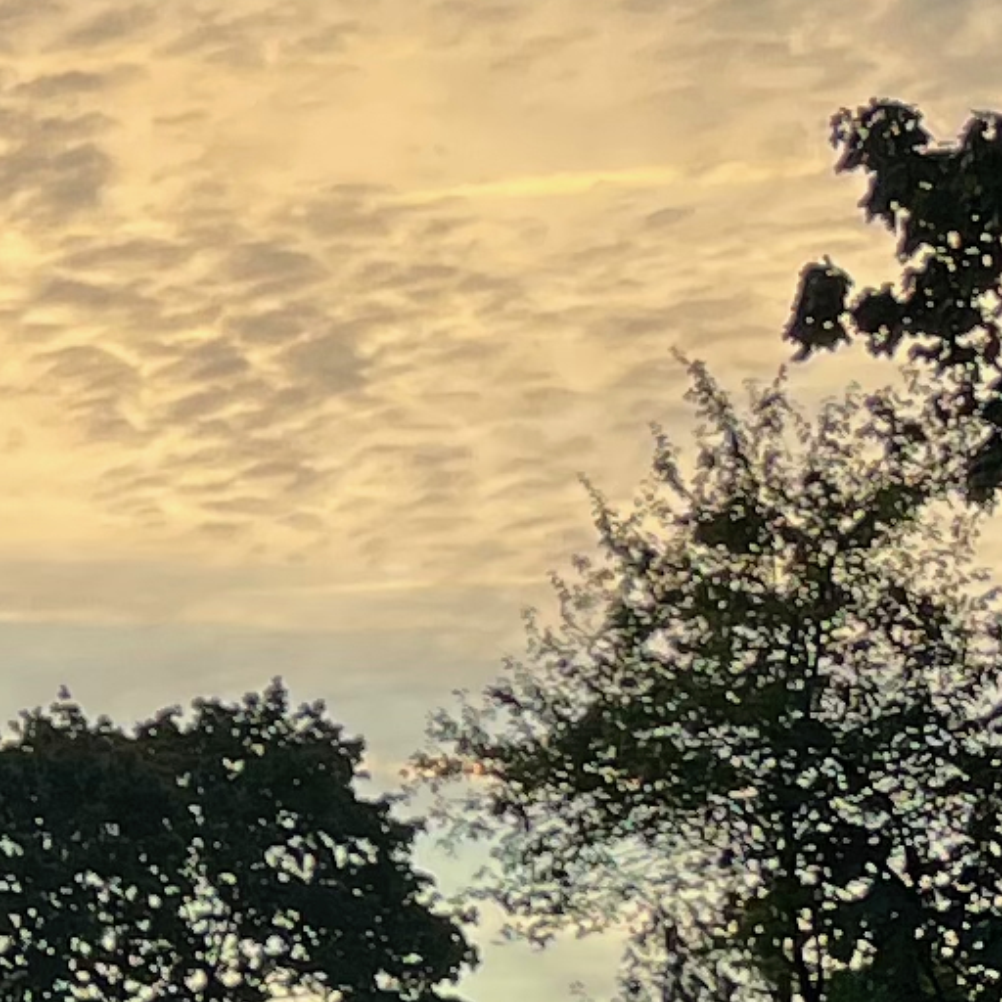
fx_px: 5928
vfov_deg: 9.7
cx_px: -1024
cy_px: 675
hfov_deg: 9.1
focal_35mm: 181
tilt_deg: +8.9
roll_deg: +0.5
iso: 40
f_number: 1.6
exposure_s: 1/177
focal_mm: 5.1
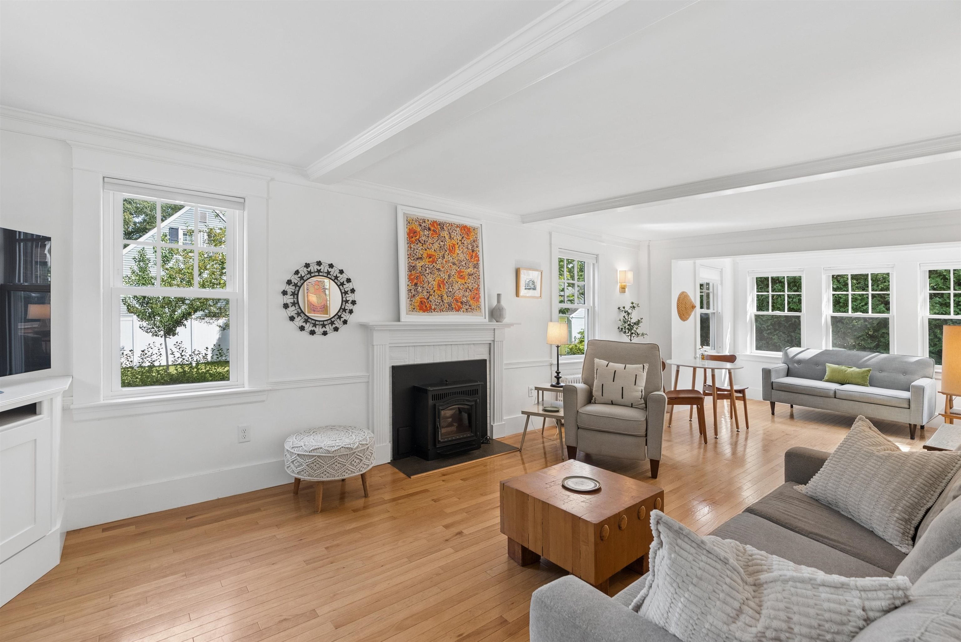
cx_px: 480
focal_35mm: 16
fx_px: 427
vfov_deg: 73.8
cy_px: 321
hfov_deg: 96.7
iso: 320
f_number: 7.1
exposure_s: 1/25
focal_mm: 16
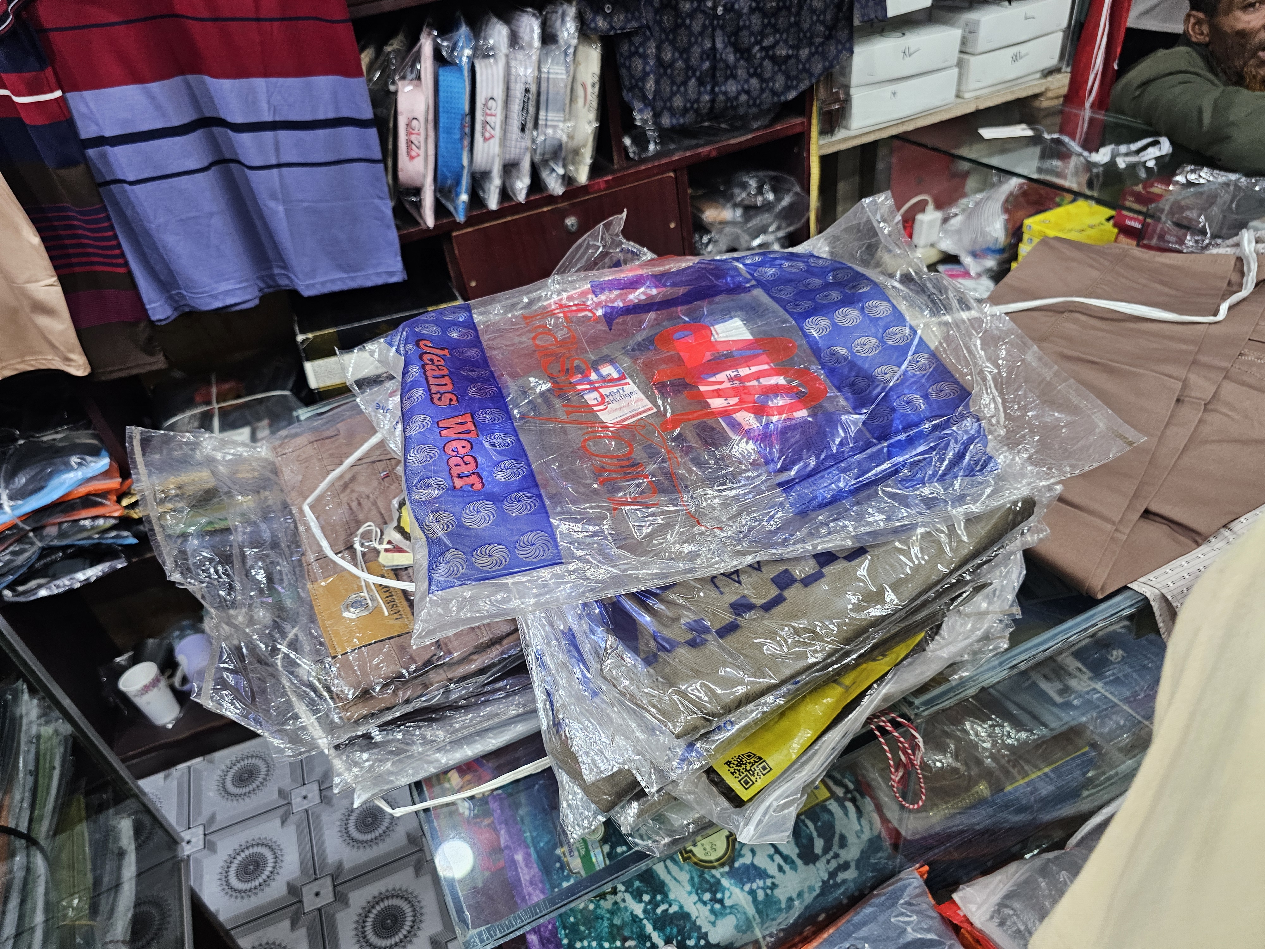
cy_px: 474
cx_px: 632
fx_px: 841
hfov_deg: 73.9
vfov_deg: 58.9
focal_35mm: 23
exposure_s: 1/100
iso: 250
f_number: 1.7
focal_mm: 6.3
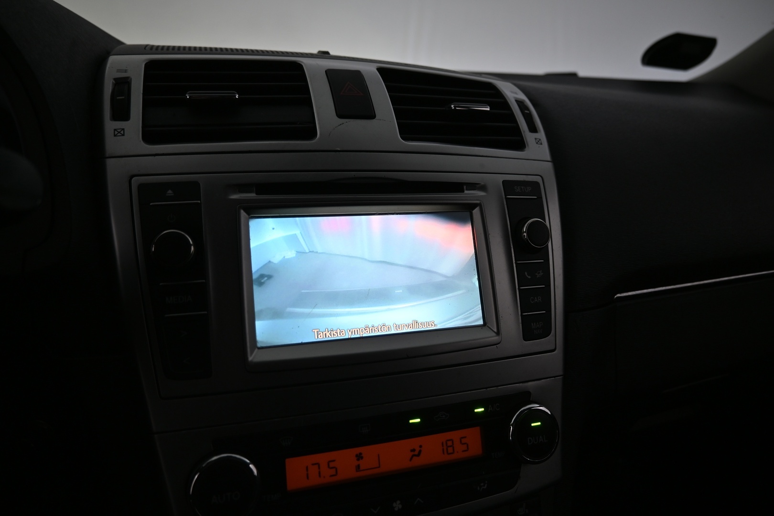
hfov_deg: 73.7
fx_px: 516
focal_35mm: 24
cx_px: 387
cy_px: 258
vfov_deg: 53.1
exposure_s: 1/25
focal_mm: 16
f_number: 3.5
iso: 160
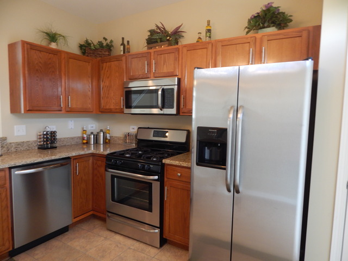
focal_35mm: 22
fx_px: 221
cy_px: 130
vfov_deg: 61.1
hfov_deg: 76.4
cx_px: 174
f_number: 3
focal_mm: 4
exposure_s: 1/30
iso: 220
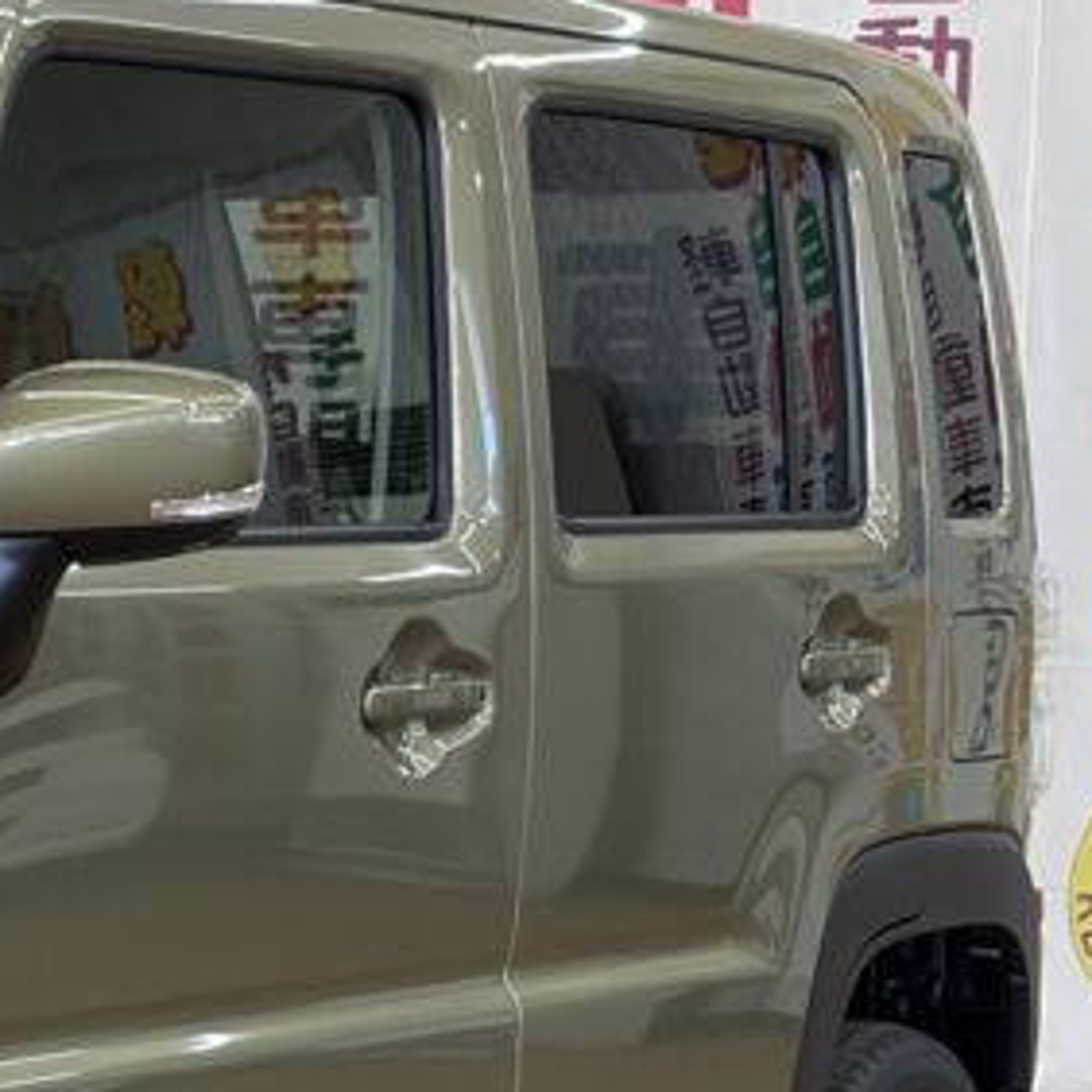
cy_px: 1009
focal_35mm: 153
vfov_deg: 11.3
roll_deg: -0.6
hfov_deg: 11.0
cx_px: -569
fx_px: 5461
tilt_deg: -4.3
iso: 64
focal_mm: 5.96
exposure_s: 1/100
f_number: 1.6
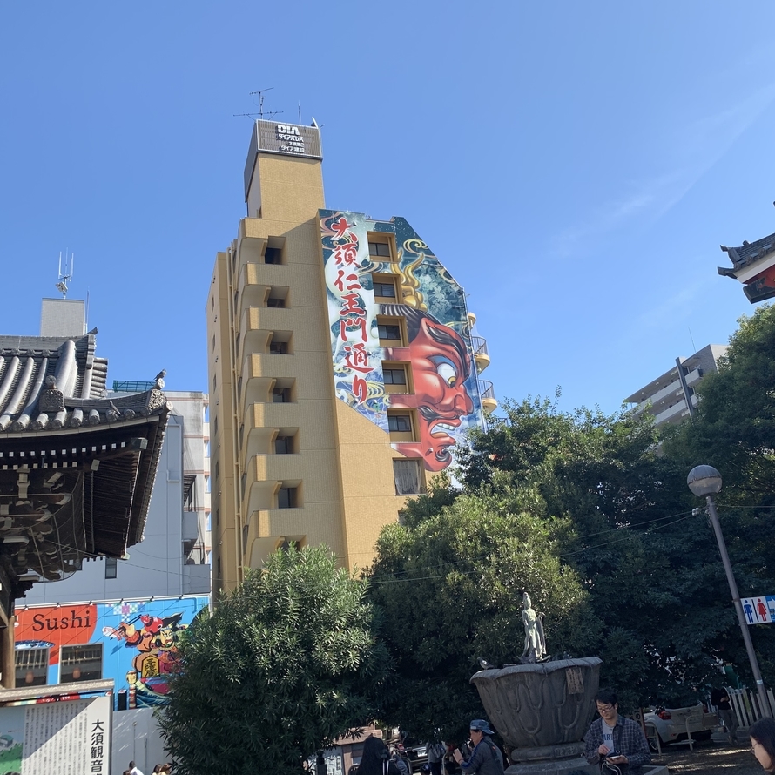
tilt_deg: +23.1
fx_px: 785
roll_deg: +7.8
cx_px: 432
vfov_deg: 52.5
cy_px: 391
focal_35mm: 31
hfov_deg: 52.4
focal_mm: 4.25
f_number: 1.8
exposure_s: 1/1176
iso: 25
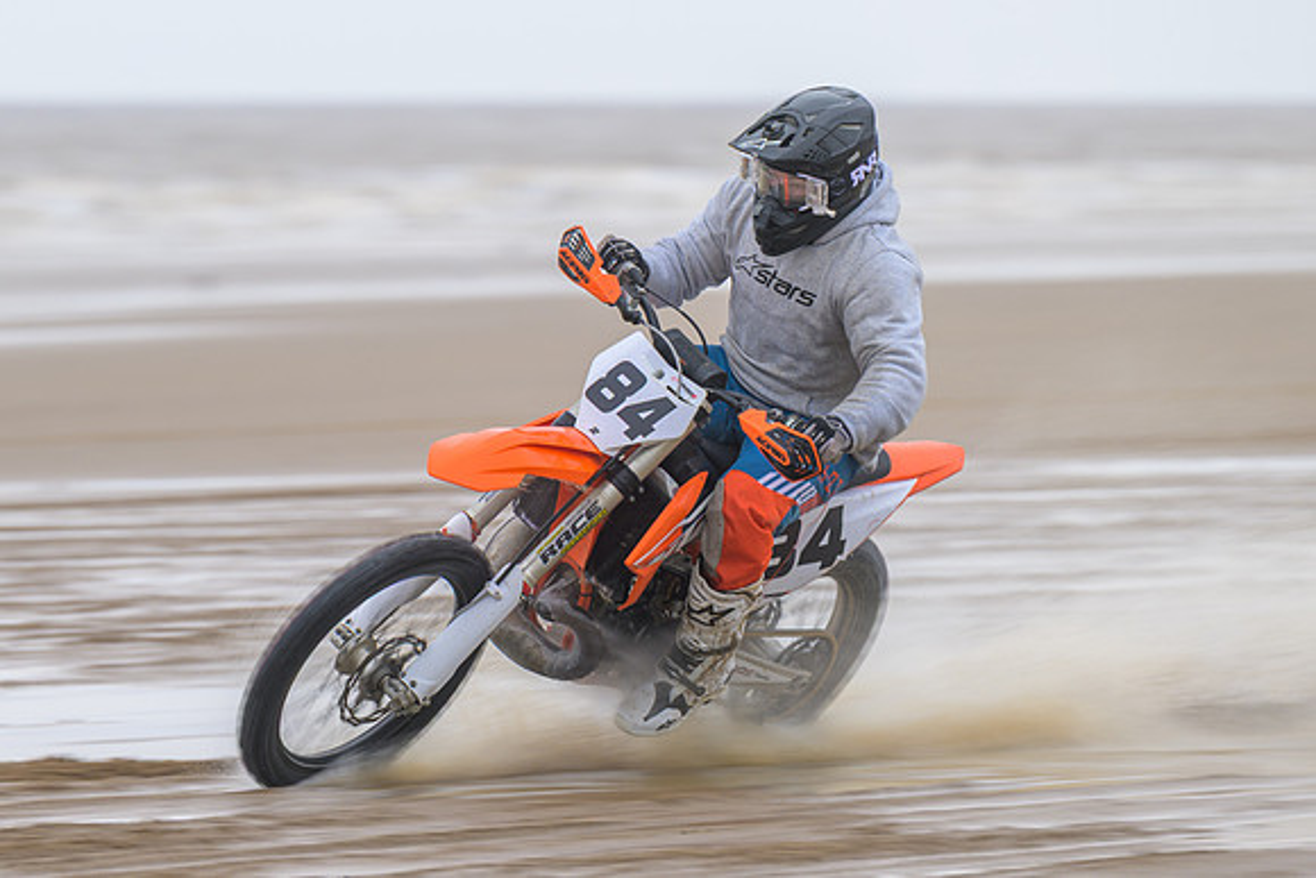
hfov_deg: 5.7
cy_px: 478
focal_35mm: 362
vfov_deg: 3.8
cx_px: 639
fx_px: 13225
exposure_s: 1/250
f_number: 4
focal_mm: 200
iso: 64
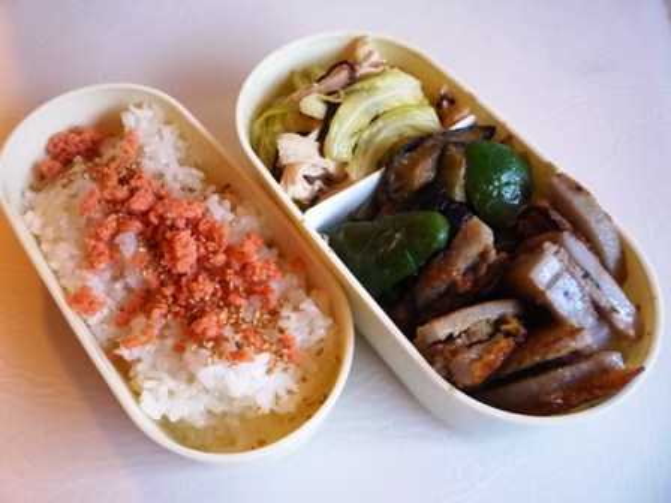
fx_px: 582
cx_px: 336
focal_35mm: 30
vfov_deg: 46.8
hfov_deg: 60.0
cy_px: 252
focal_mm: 5.2
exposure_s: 1/10
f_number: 3.3
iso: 400
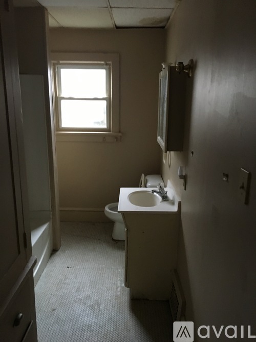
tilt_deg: -12.5
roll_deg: +0.4
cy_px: 171
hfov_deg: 48.2
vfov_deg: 61.7
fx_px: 286
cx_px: 128
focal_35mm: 29
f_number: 2.2
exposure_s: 1/15
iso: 200
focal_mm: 4.15
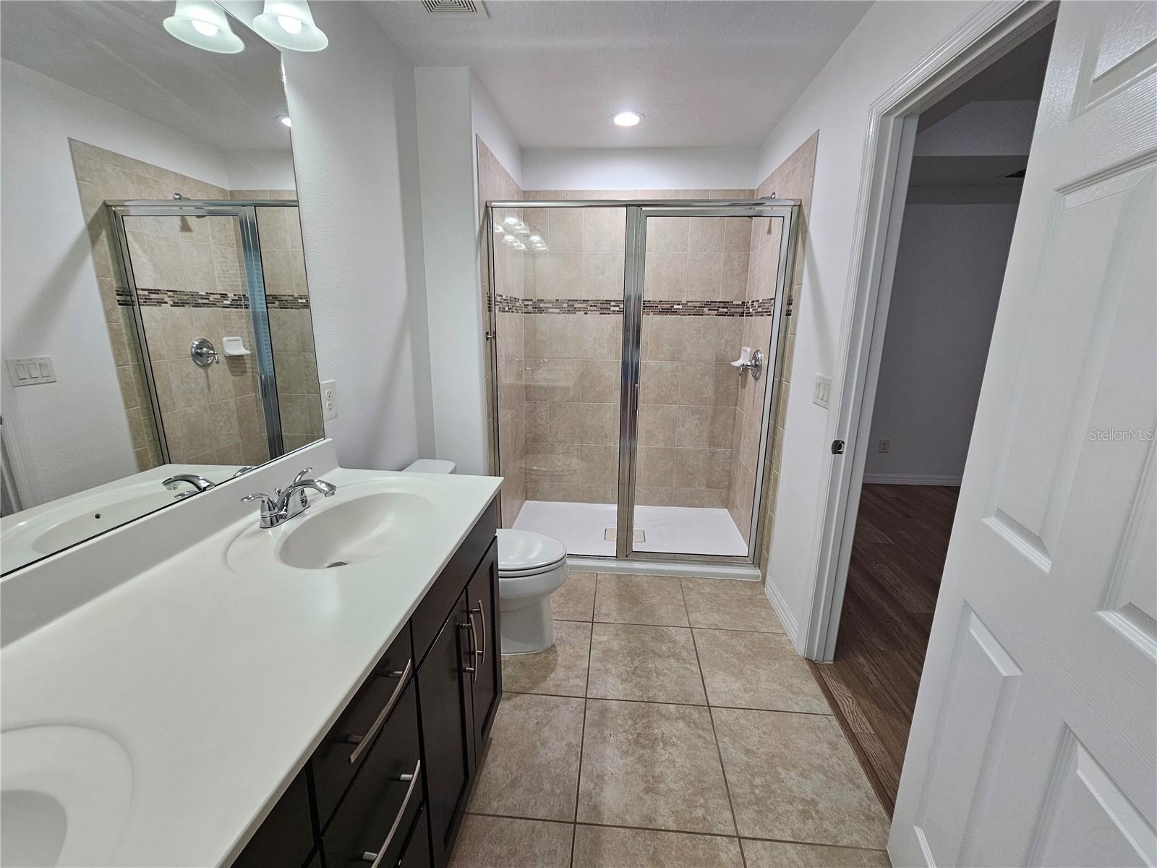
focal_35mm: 13
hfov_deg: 106.2
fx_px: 435
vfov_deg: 89.9
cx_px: 578
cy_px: 434
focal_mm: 2.2
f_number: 2.2
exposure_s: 1/60
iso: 100
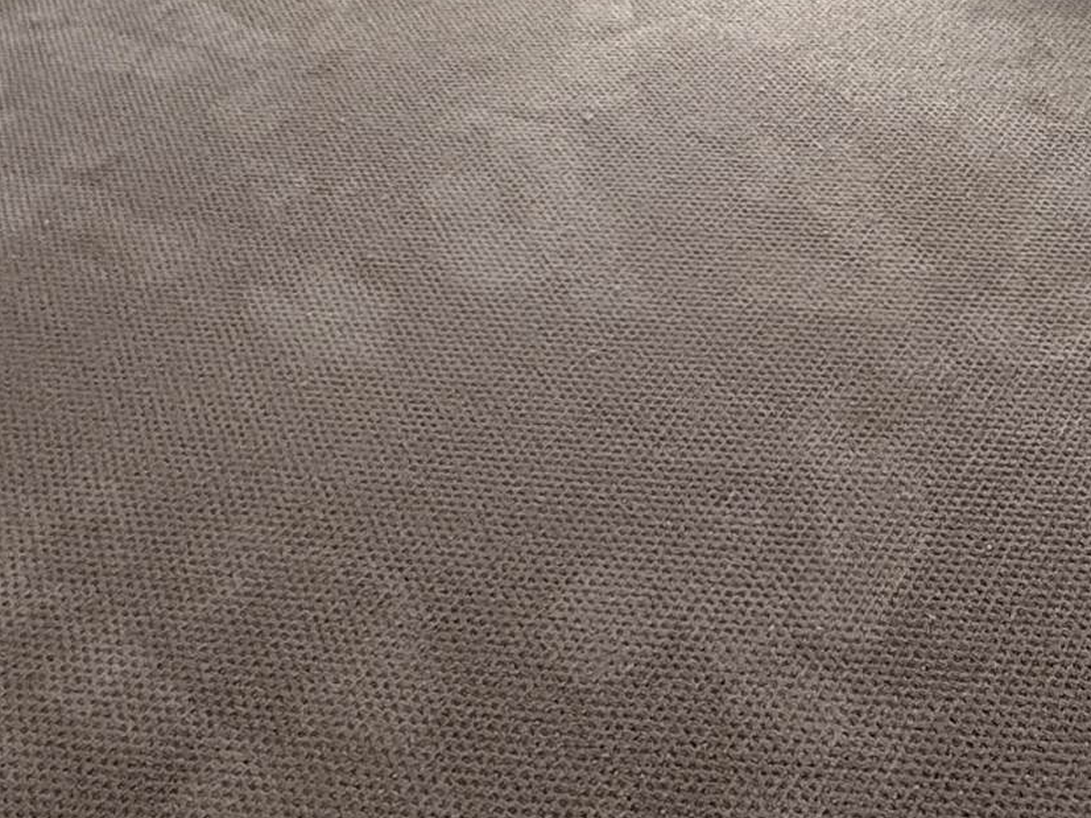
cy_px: -288
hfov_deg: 36.8
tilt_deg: -19.5
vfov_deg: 24.1
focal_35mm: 52
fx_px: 1639
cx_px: 546
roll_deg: +2.7
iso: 64
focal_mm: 2.22
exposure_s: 1/274
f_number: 2.2
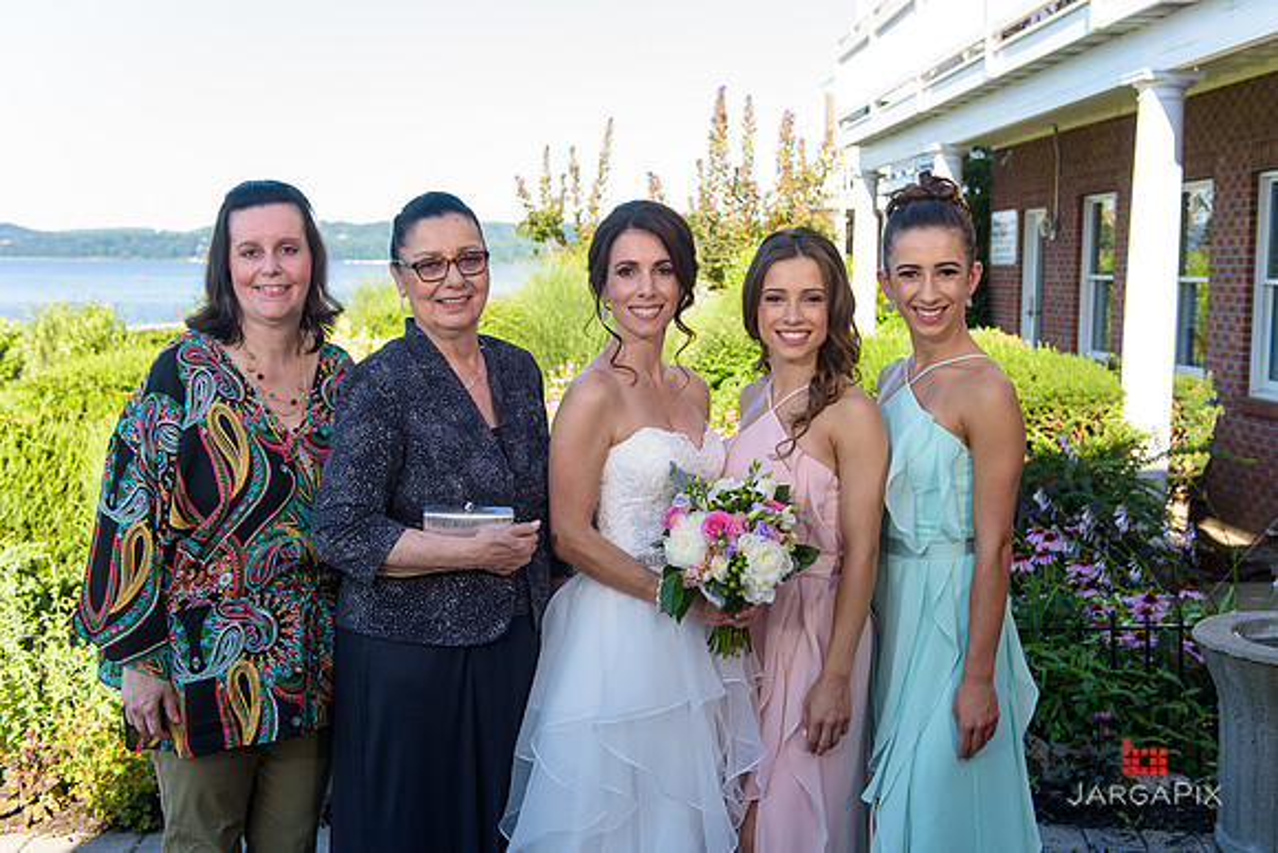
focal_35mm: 42
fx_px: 1491
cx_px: 639
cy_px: 426
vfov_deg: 31.9
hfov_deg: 46.4
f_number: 4
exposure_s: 1/250
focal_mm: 42
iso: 200
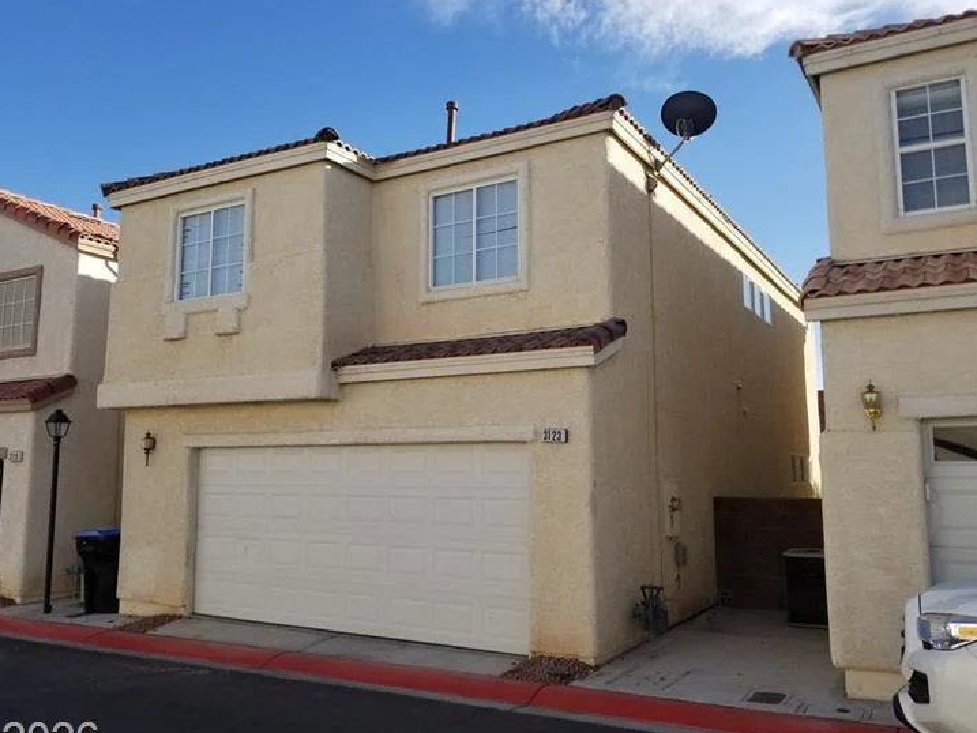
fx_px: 819
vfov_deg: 48.2
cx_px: 439
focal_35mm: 29
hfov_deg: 61.5
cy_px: 362
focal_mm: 4.3
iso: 50
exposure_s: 1/1484
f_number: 1.7
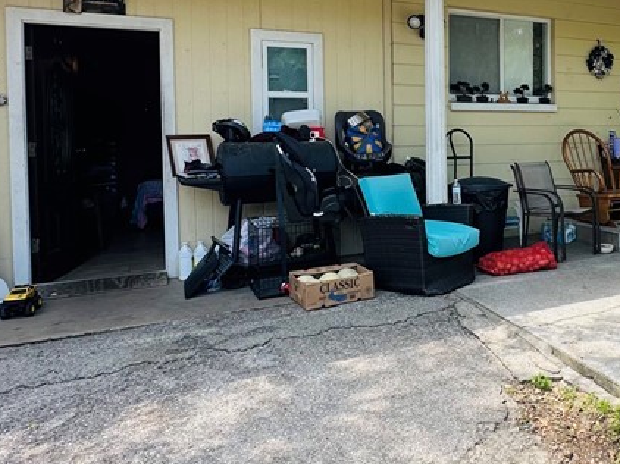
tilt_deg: +0.5
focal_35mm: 34
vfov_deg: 41.1
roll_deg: +0.8
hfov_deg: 50.6
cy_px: 147
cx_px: 498
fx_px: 609
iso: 40
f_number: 2.2
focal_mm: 2.22
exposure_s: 1/264
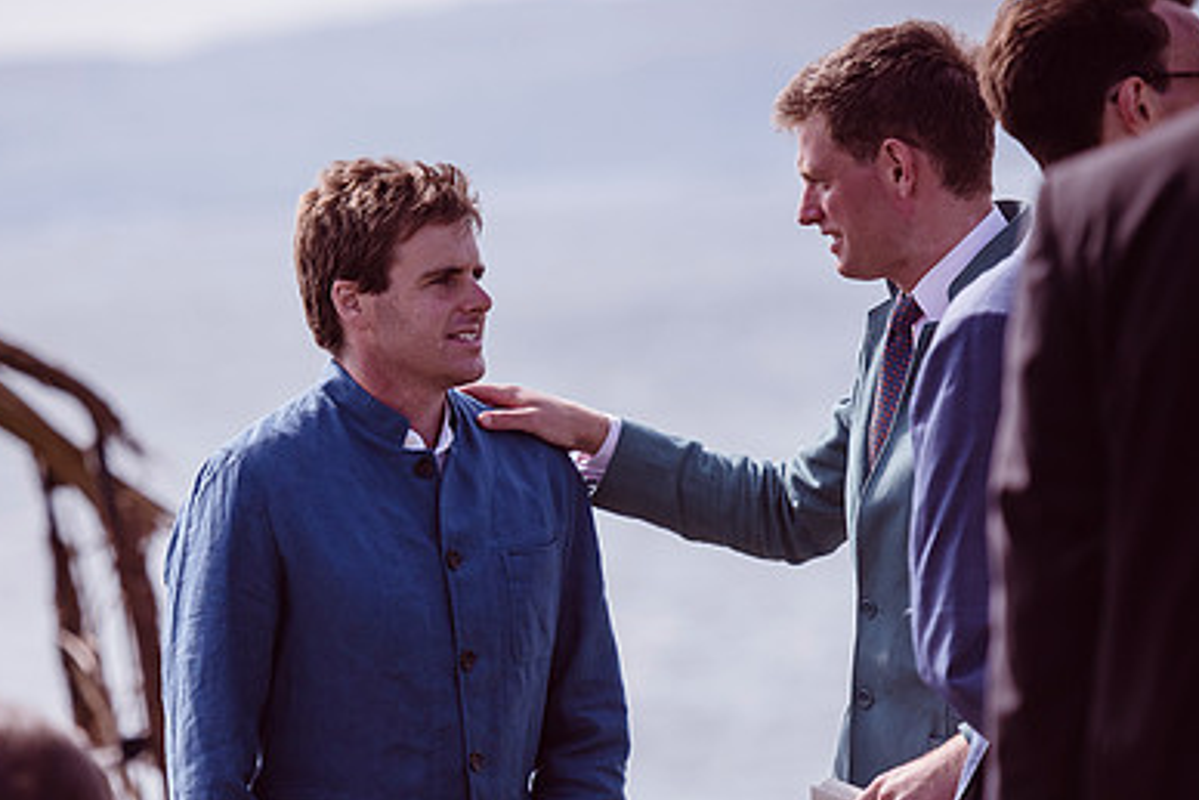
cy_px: 486
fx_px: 7963
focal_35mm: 239
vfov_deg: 5.8
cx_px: 405
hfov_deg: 8.6
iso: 400
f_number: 2.8
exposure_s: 1/6400
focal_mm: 160
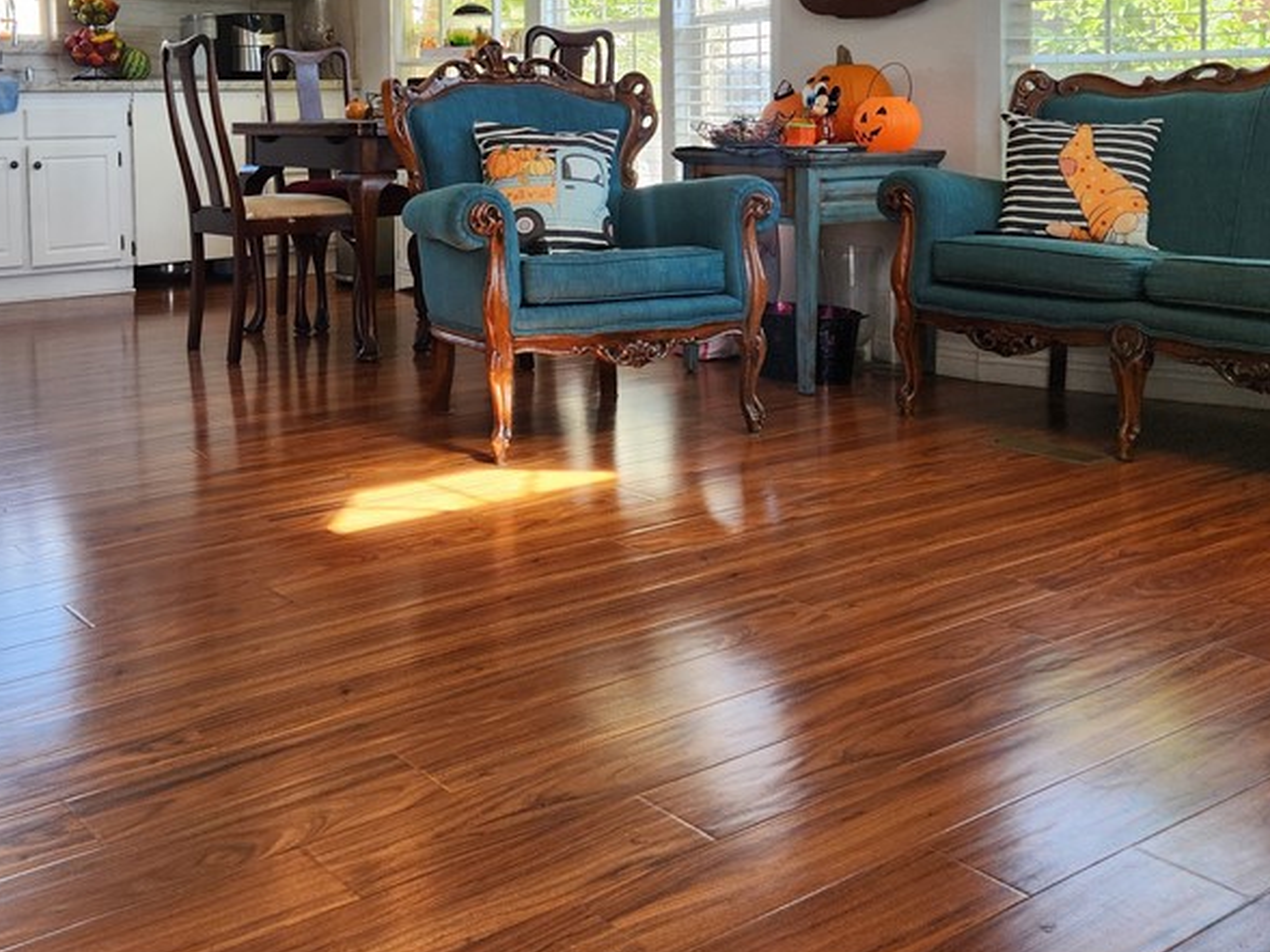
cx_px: 414
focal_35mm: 40
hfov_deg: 46.0
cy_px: 187
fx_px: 1468
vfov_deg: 34.8
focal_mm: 5.4
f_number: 1.8
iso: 80
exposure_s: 1/180
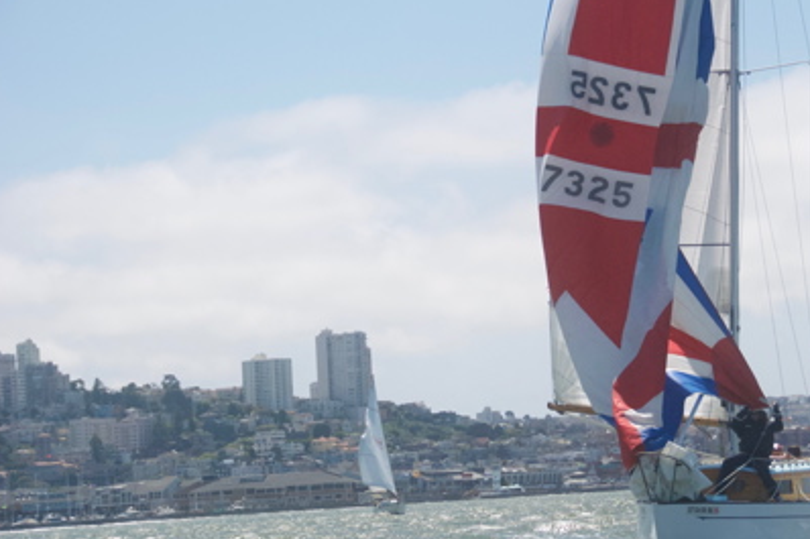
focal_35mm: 137
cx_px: 585
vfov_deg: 10.0
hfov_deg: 14.9
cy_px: 240
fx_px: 3081
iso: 800
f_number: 5
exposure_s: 1/4000
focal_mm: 62
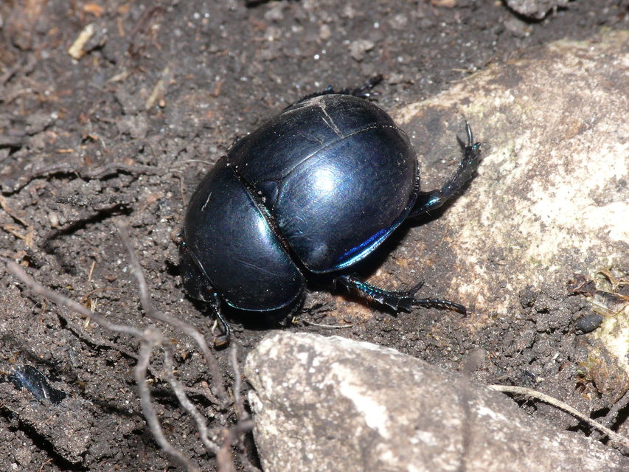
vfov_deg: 8.5
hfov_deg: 11.3
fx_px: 3180
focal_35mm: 175
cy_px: 236
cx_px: 314
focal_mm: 37
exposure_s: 1/640
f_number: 11
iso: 200
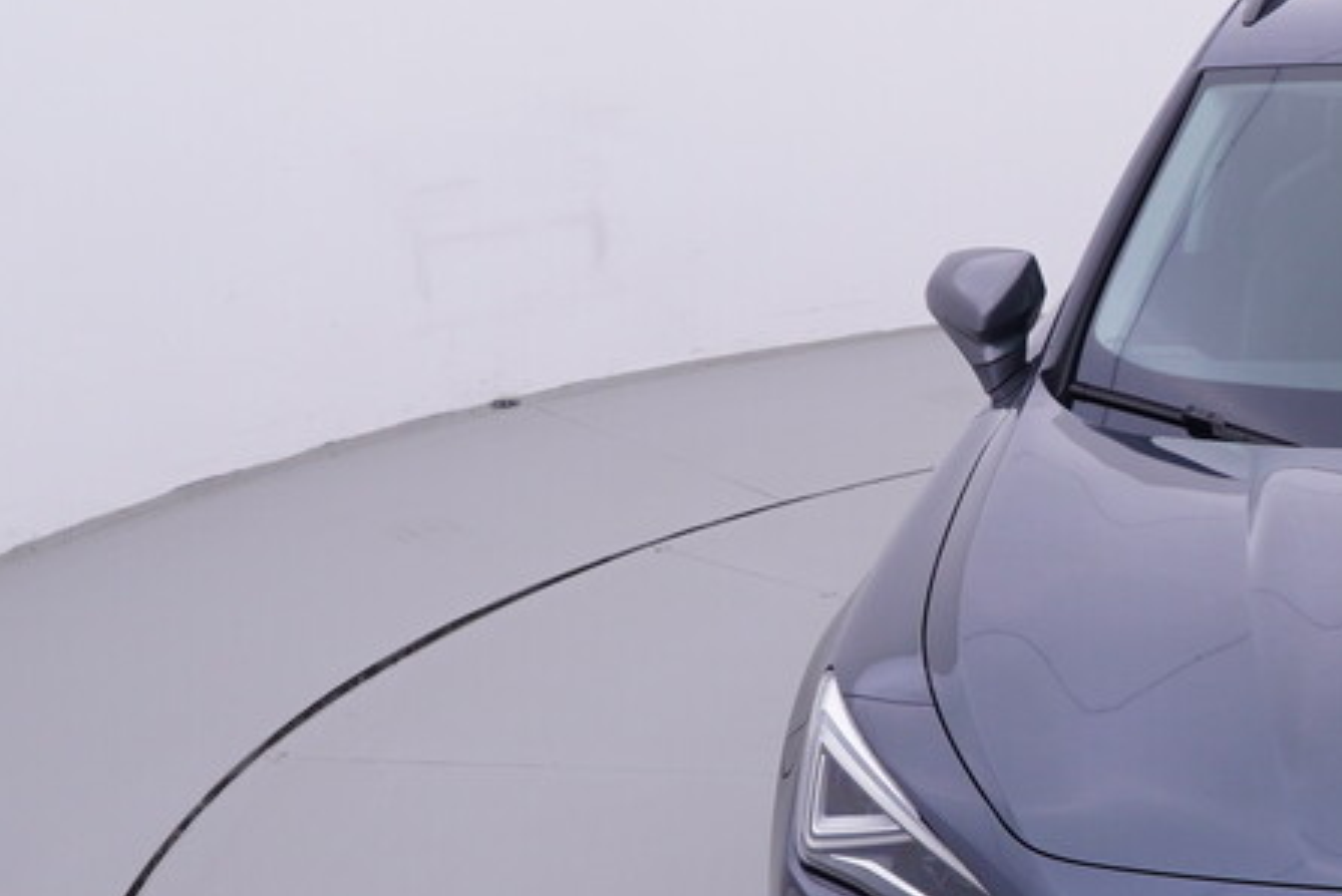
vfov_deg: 18.8
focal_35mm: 73
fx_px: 2709
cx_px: 1384
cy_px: 547
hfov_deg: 26.2
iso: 200
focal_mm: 15
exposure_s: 1/80
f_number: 5
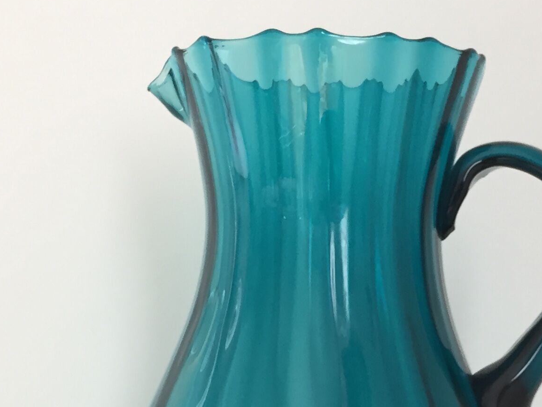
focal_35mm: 82
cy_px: 546
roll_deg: -0.2
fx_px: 1284
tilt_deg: -10.8
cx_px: 303
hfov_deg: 23.8
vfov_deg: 16.8
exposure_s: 1/33
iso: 80
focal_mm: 4.15
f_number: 2.2
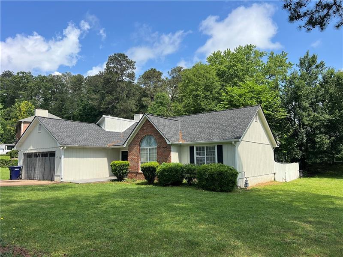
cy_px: 128
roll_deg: +1.4
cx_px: 172
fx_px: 258
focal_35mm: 26
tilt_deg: +7.0
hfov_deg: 67.3
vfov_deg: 53.1
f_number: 1.5
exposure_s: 1/3077
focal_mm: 5.7
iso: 50
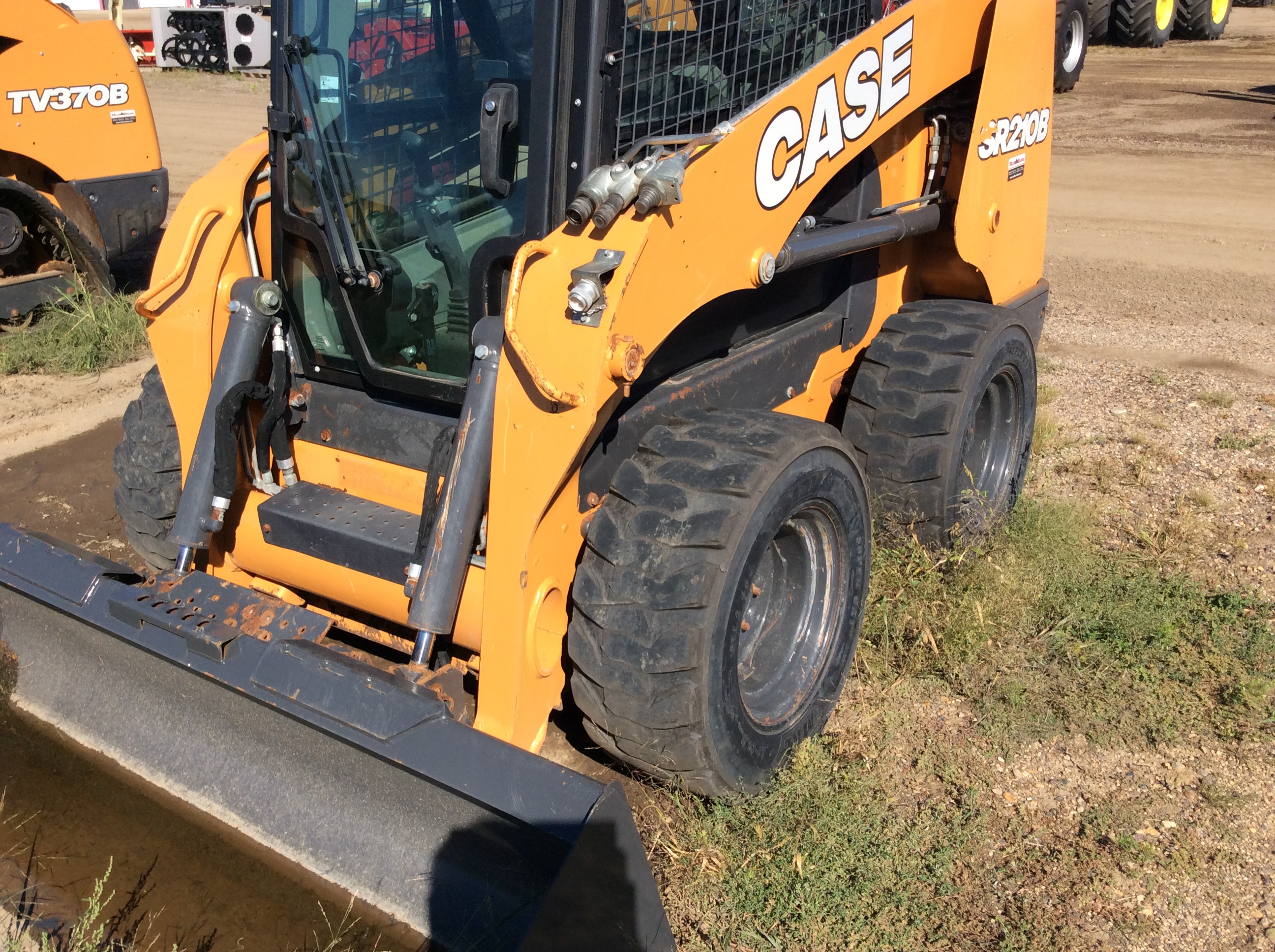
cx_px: 638
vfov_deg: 44.1
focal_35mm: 32
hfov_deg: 56.9
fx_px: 1177
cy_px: 476
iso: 32
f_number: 2.4
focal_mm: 3.3
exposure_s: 1/1362
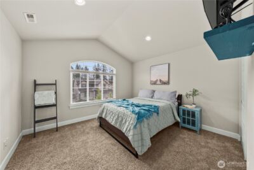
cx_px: 127
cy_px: 85
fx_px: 85
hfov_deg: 112.6
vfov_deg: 90.1
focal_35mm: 12
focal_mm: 12
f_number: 7.1
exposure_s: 1/30
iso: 1250
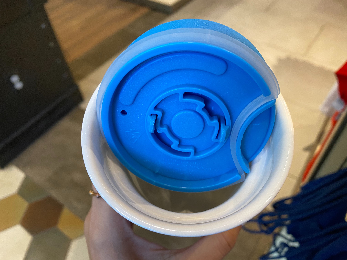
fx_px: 261
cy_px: 130
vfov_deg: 53.1
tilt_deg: -47.3
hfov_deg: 67.3
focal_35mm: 26
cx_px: 174
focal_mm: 4.25
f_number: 1.8
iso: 125
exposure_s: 1/60
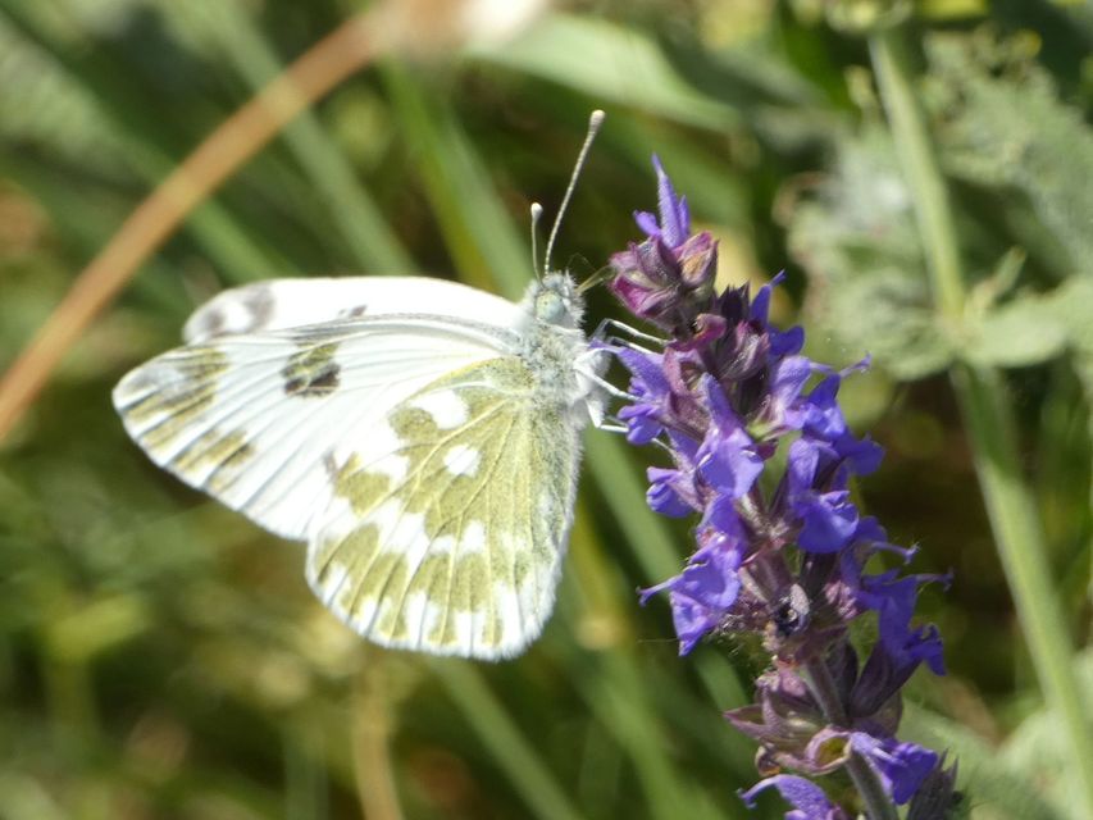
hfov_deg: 4.2
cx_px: 546
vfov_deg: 3.2
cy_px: 410
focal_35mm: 469
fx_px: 14811
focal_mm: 84
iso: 80
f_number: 5.6
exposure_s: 1/100
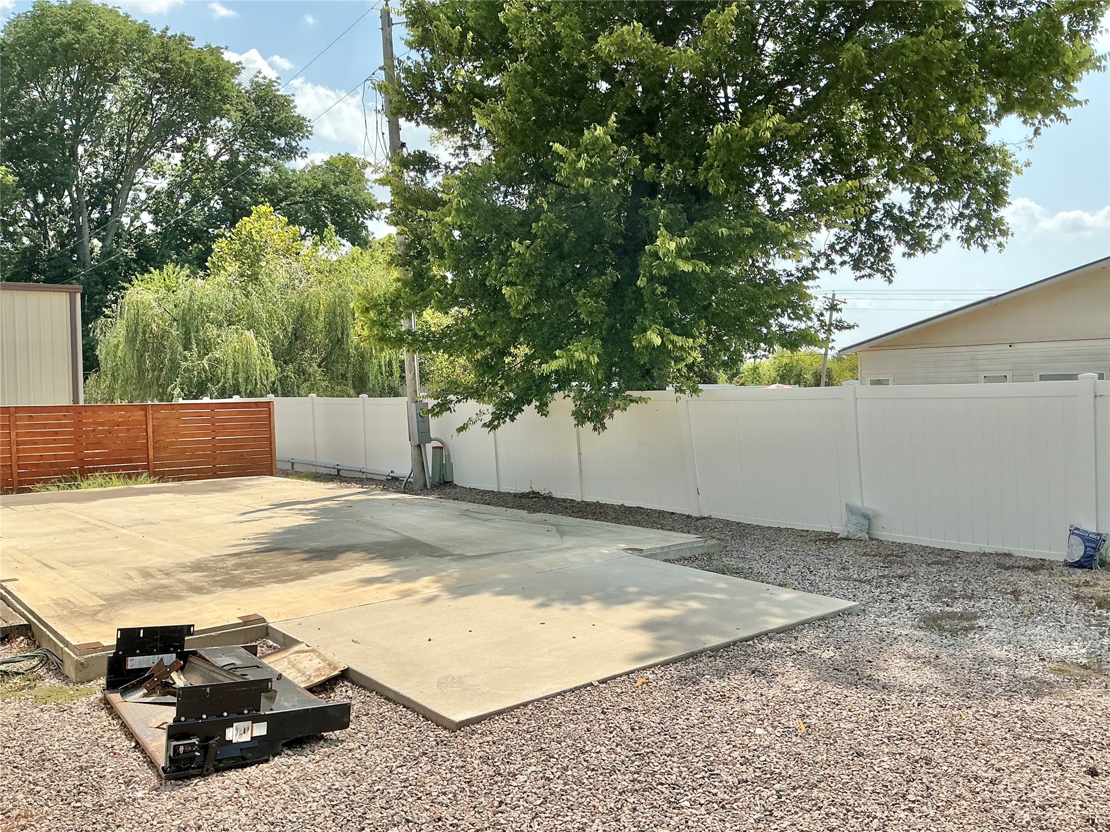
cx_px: 555
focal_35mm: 29
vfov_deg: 48.2
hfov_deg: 61.7
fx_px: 930
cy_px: 416
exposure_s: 1/1912
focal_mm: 3
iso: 25
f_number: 1.8
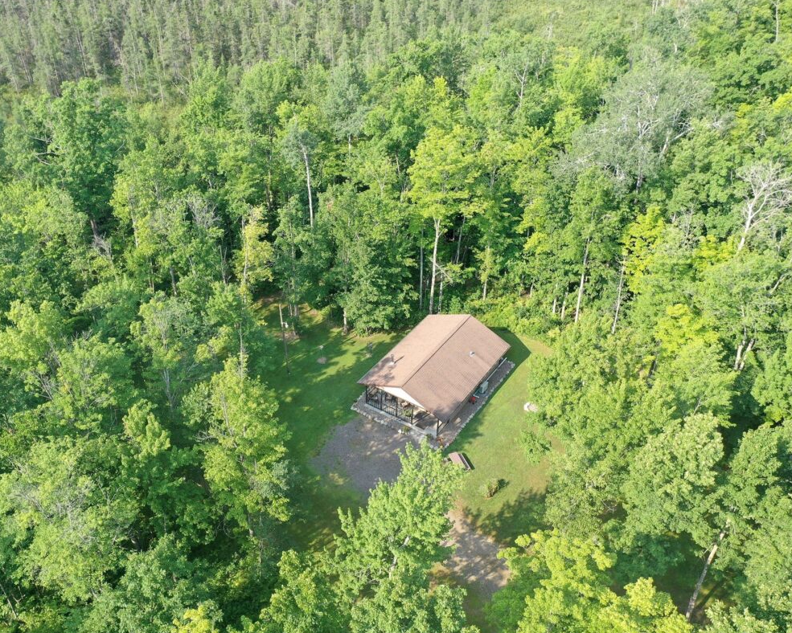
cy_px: 320
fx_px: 750
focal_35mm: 32
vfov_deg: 45.8
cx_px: 340
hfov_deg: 55.5
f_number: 4.5
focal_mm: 10.26
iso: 100
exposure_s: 1/160
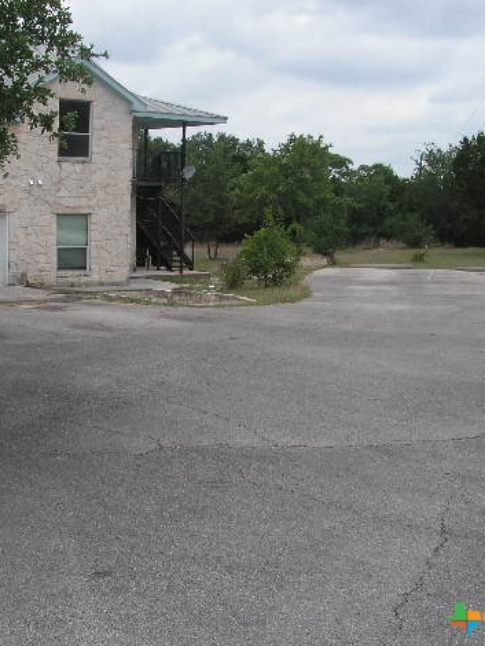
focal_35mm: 49
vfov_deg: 38.9
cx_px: 172
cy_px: 328
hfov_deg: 29.5
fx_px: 915
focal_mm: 6
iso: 50
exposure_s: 1/320
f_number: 4.8
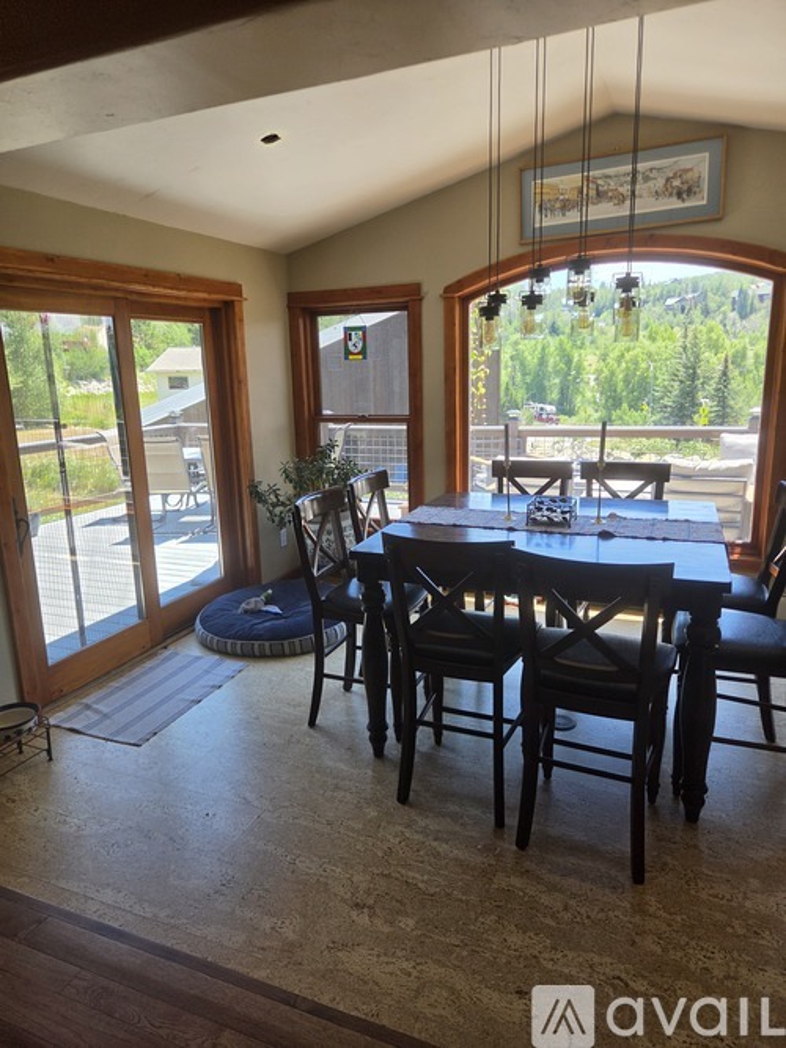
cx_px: 393
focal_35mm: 23
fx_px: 697
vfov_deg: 73.9
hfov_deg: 58.9
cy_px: 524
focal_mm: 5.4
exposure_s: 1/178
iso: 25
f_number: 1.8
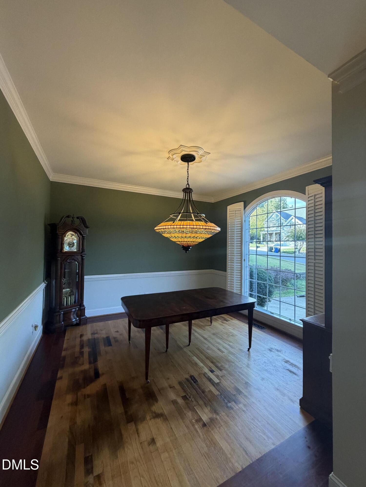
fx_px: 197
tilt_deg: +1.7
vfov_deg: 102.1
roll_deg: -1.1
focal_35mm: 14
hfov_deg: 85.7
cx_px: 183
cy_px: 244
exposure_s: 1/120
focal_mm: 2.22
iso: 250
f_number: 2.2
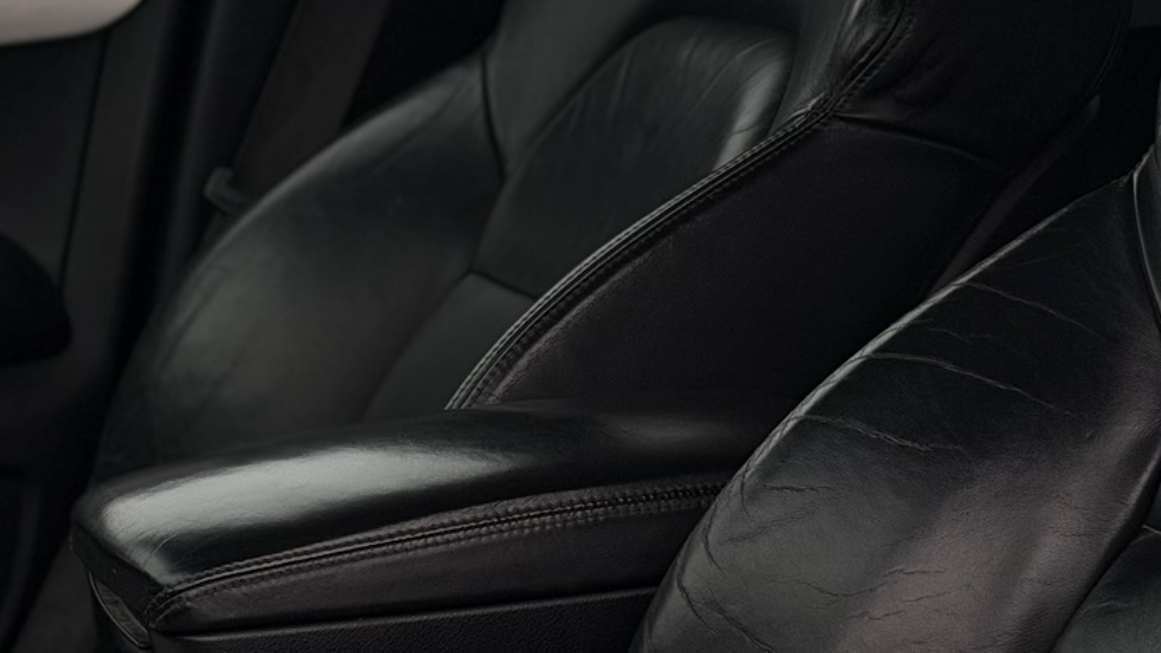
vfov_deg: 9.5
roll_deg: -2.6
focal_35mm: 128
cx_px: 419
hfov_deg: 16.7
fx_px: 3941
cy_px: 154
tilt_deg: -4.9
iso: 80
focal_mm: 6.76
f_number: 1.78
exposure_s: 1/185
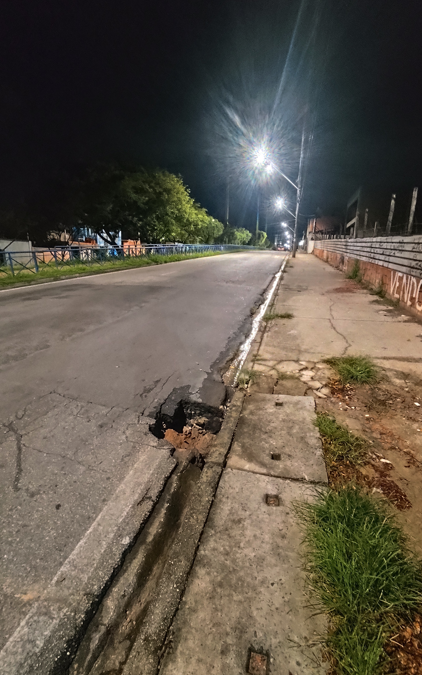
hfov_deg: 67.9
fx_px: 313
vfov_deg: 94.4
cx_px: 226
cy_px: 338
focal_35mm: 17
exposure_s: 1/11.1
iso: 1600
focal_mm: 1.65
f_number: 2.2
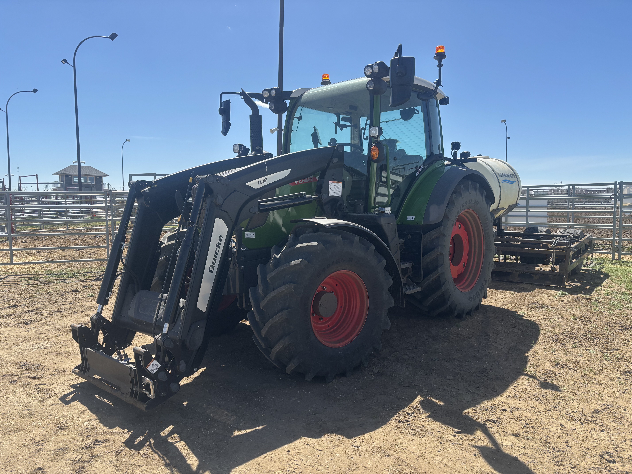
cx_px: 316
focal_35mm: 26
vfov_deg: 53.1
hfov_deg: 67.3
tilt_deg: -4.3
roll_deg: -0.7
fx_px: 475
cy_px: 237
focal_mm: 5.96
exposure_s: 1/2778
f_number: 1.6
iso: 50
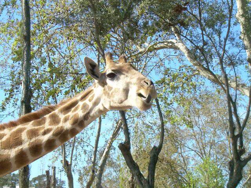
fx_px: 558
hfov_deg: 25.3
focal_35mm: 77
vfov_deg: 19.1
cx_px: 126
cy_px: 94
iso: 50
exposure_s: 1/105
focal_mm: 13.2
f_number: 6.5
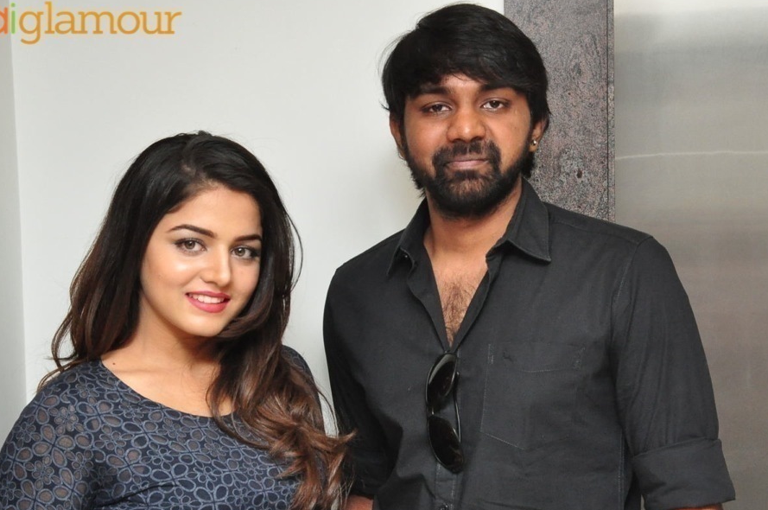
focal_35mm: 81
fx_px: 1725
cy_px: 335
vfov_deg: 16.8
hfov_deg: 25.1
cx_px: 400
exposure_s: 1/125
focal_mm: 40
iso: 1600
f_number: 8
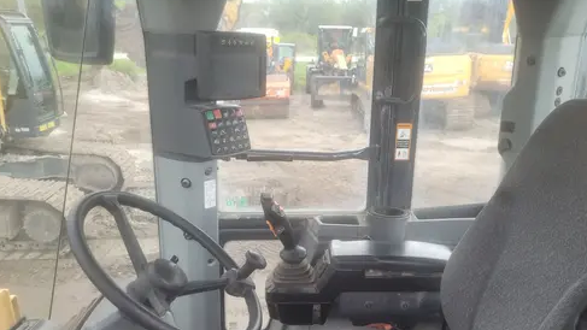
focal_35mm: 32
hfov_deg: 61.0
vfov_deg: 36.0
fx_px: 498
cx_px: 312
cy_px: 238
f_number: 1.8
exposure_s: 1/100
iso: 80
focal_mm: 5.4
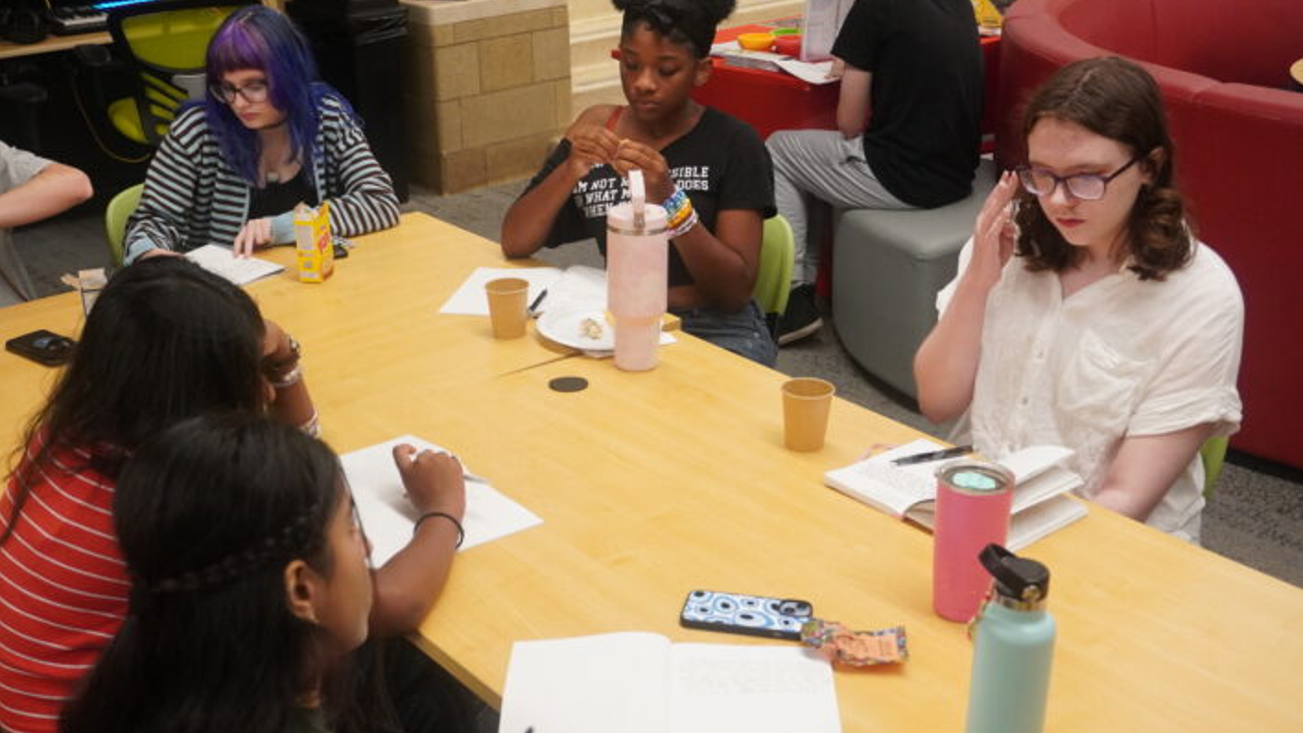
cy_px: 418
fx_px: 1505
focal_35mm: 44
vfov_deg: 27.4
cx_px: 638
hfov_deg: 46.8
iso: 2500
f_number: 5.6
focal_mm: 27
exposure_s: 1/80
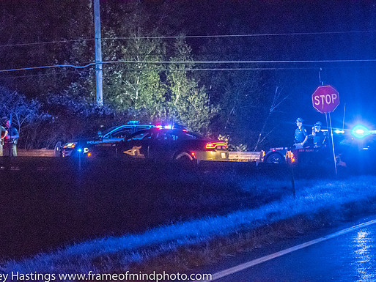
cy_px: 141
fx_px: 1684
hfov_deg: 12.7
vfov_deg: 9.6
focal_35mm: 155
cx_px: 176
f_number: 4.2
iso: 16000
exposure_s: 1/160
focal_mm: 95
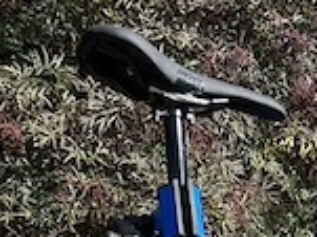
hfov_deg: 14.0
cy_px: 535
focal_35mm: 138
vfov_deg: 9.7
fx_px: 1263
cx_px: 336
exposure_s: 1/1009
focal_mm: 5.1
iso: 50
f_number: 1.6
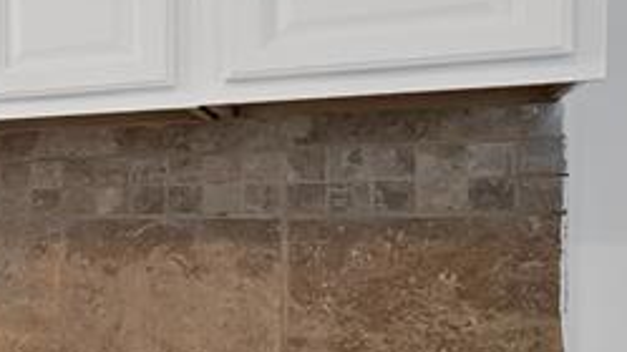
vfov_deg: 21.3
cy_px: 261
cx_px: -599
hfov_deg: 20.0
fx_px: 931
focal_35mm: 56
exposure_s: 1/1.67
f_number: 9
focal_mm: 13
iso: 640
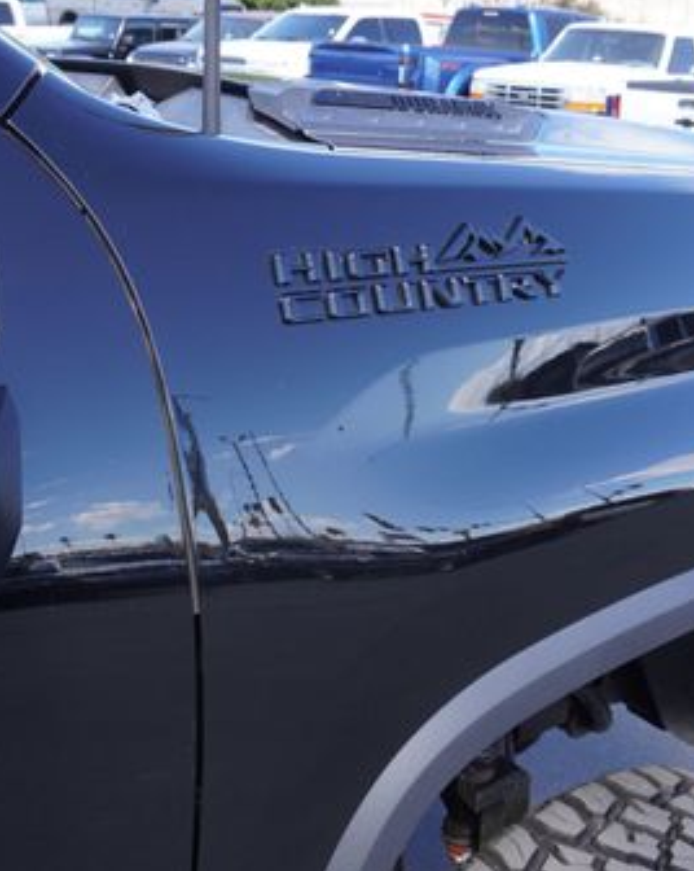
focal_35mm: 43
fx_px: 1106
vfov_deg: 42.8
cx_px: 399
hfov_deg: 34.8
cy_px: 363
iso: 100
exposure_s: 1/100
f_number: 5
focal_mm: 16
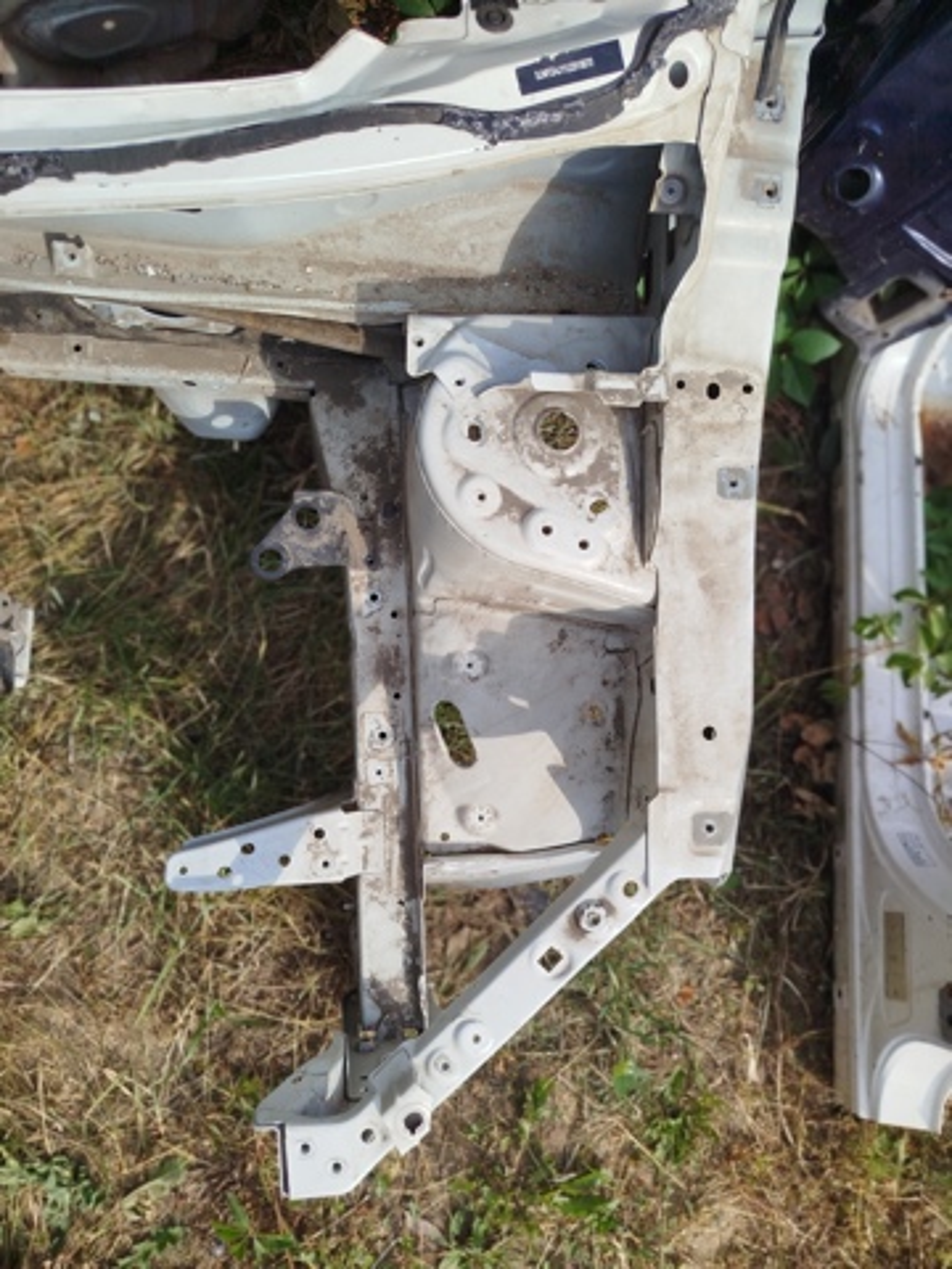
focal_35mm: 15
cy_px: 634
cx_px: 476
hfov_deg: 81.7
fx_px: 550
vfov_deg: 98.2
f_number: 1.7
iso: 50
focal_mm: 5.31
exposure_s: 1/1145
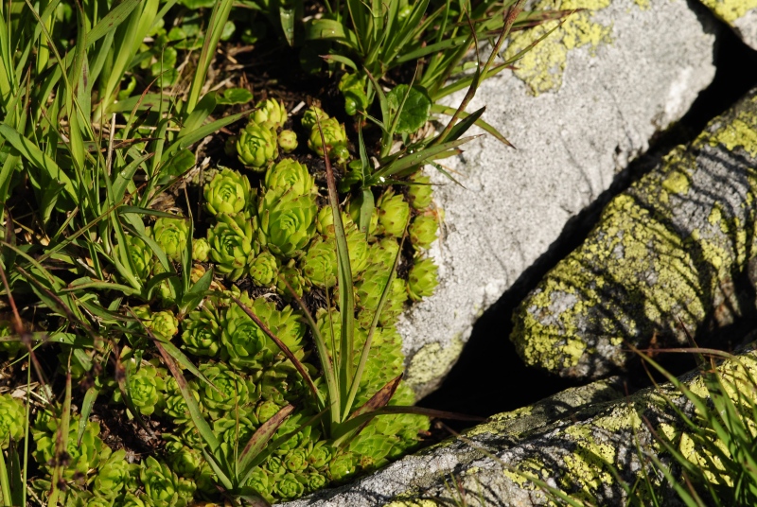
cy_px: 254
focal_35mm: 128
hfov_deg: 16.0
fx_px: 2685
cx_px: 378
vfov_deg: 10.8
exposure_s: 1/250
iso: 100
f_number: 8
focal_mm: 85
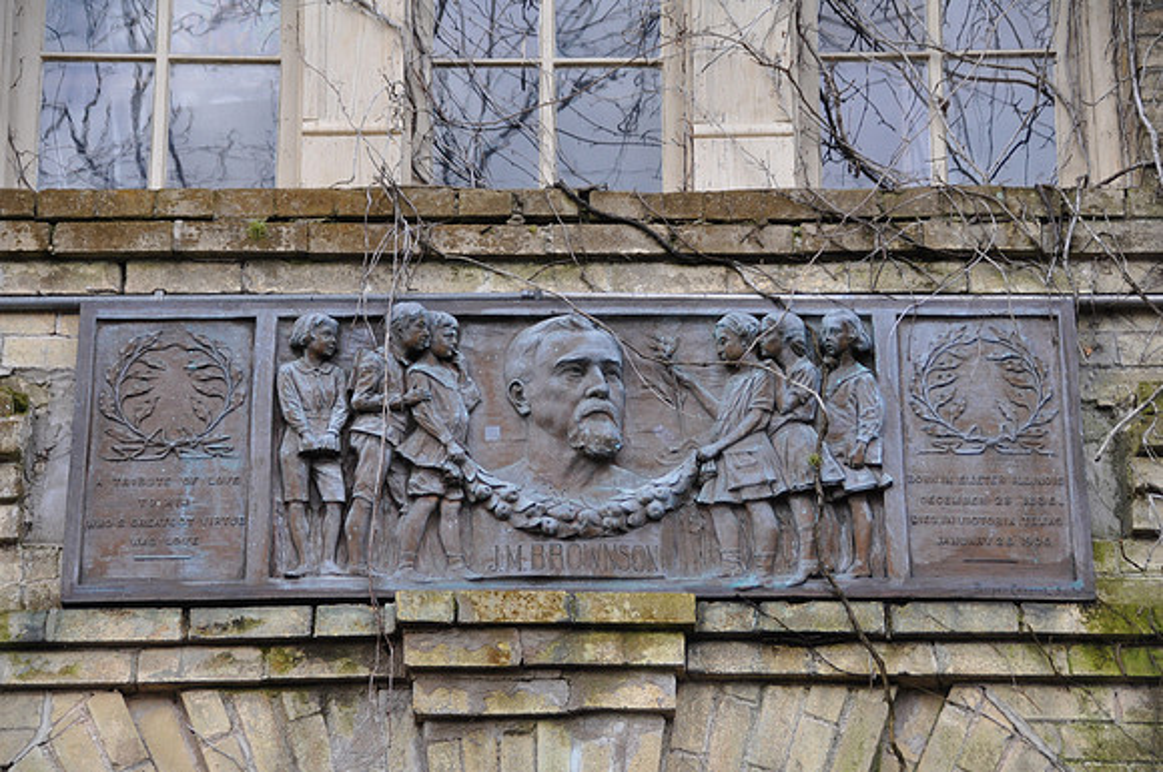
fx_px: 3968
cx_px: 582
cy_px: 386
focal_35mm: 123
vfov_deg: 11.1
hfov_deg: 16.7
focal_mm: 82
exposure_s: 1/80
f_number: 5.3
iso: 400
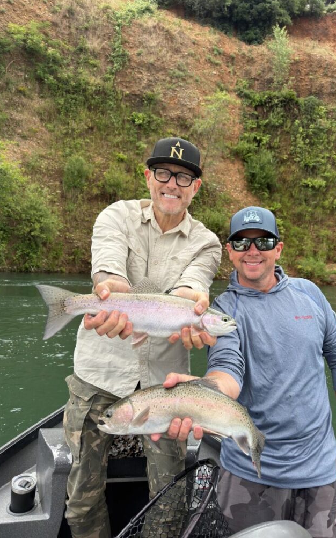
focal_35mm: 26
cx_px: 194
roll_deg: -3.4
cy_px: 272
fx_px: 381
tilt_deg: -4.1
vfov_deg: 70.4
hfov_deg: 47.4
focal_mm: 6.76
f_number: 1.78
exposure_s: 1/850
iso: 80
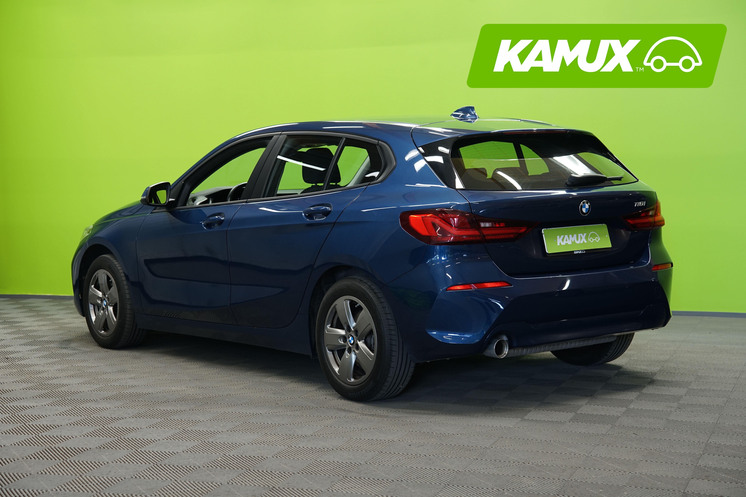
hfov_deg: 31.4
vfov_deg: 21.2
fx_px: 1326
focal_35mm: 64
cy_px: 248
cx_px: 373
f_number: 5
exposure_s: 1/20
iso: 500
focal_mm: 64
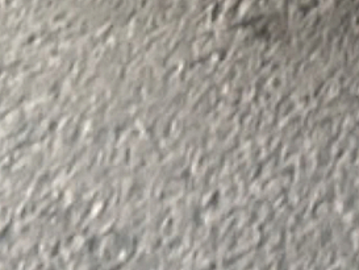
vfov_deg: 7.6
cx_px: 917
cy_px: -485
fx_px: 1826
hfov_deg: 9.7
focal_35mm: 176
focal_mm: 3
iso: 50
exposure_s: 1/60
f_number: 1.8
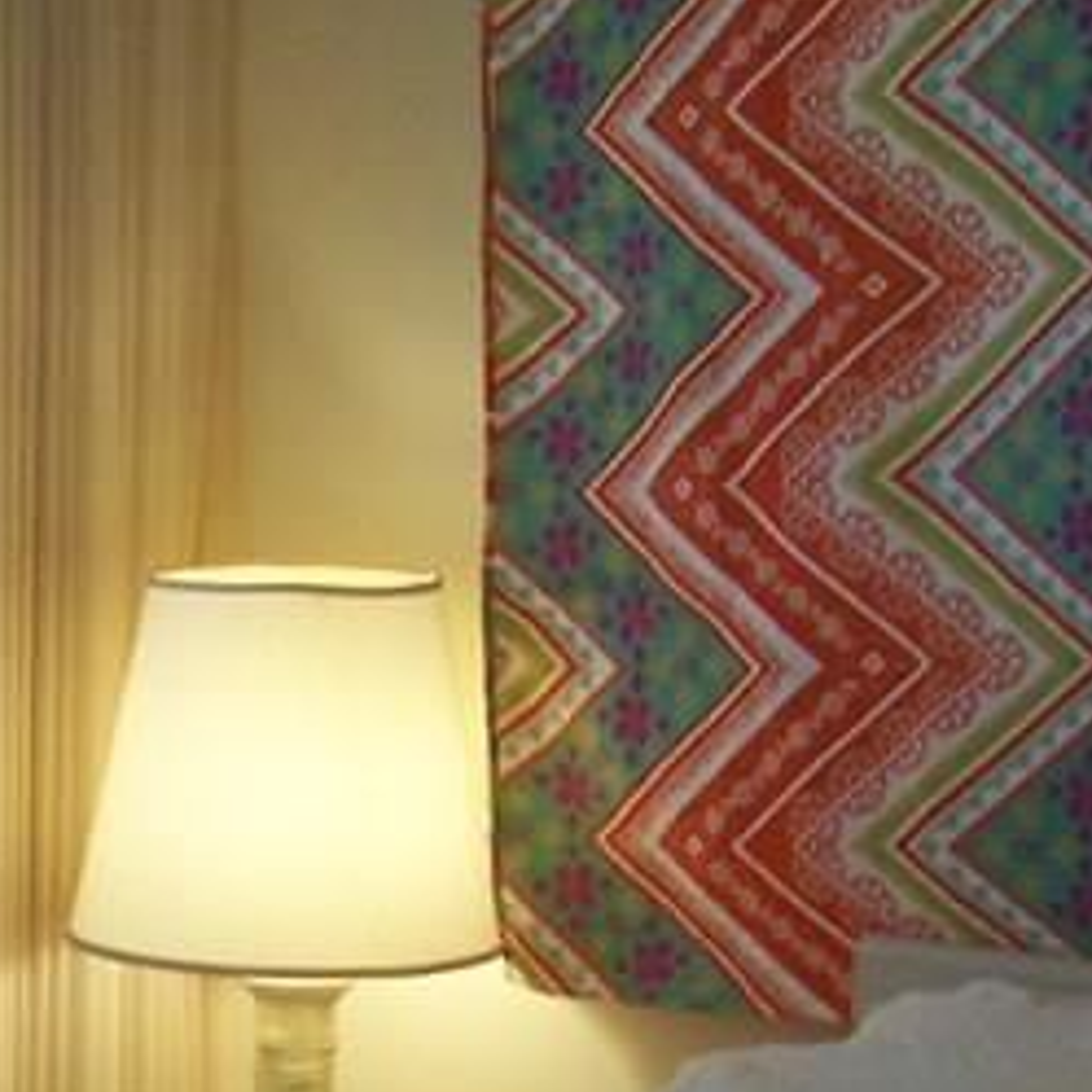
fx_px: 4925
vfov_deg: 12.4
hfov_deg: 12.3
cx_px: -307
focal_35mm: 138
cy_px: 1184
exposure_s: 1/15
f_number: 2.8
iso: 160
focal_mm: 6.3
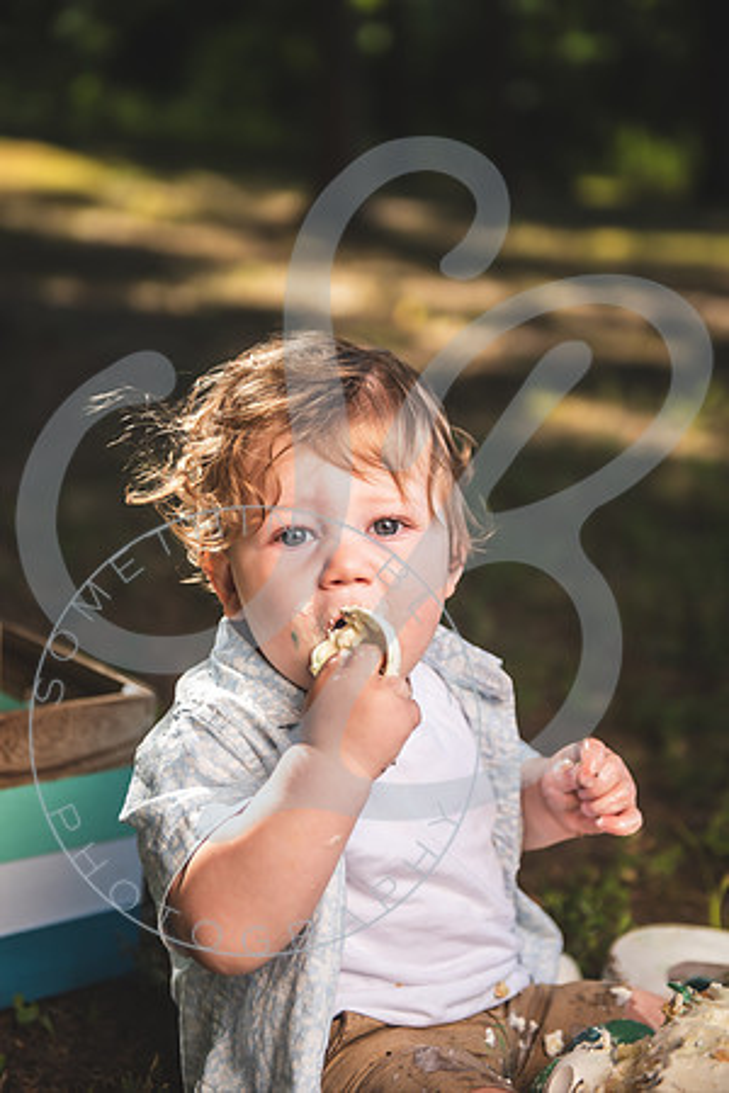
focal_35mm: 62
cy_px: 546
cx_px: 364
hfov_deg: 21.9
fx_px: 1883
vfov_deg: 32.4
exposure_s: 1/800
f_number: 2.8
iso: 100
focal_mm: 62
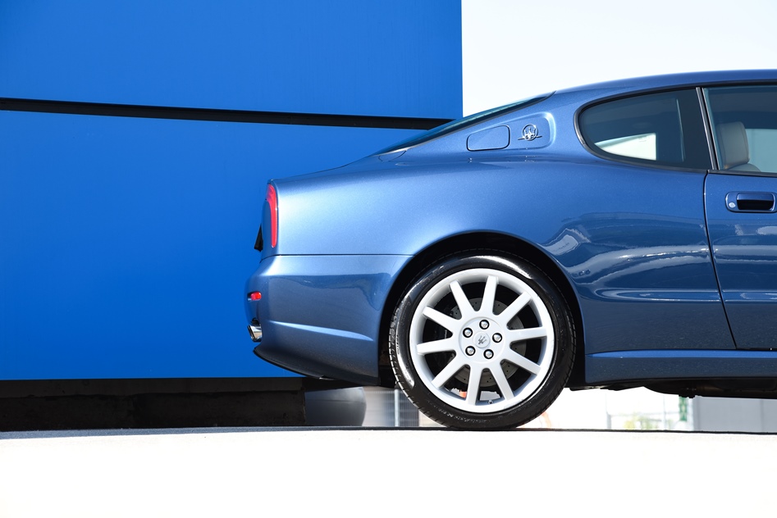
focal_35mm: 120
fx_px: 2591
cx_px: 388
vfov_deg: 11.4
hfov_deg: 17.1
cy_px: 259
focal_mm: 120
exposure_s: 1/160
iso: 200
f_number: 8
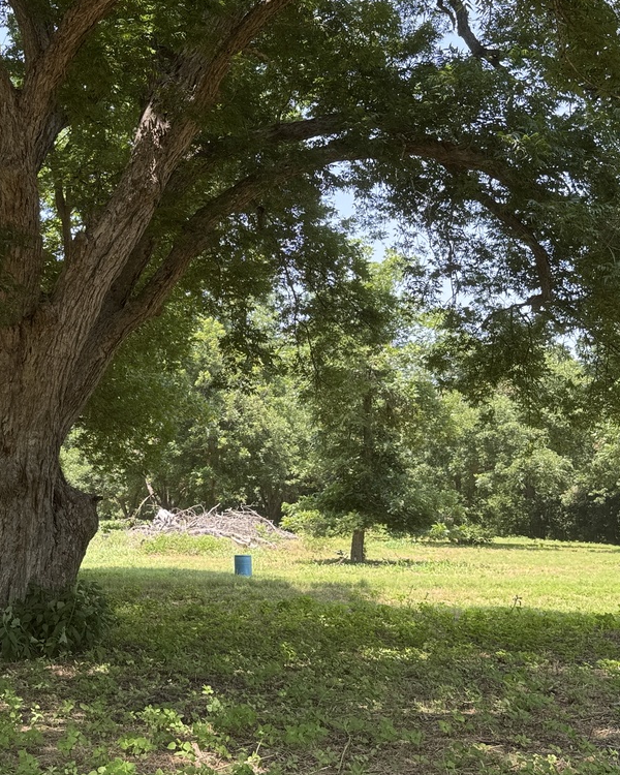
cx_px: 95
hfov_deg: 32.2
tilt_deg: +10.6
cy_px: 301
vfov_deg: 40.9
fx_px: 1032
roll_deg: -0.9
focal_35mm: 45
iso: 80
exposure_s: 1/544
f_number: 1.78
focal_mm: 6.76
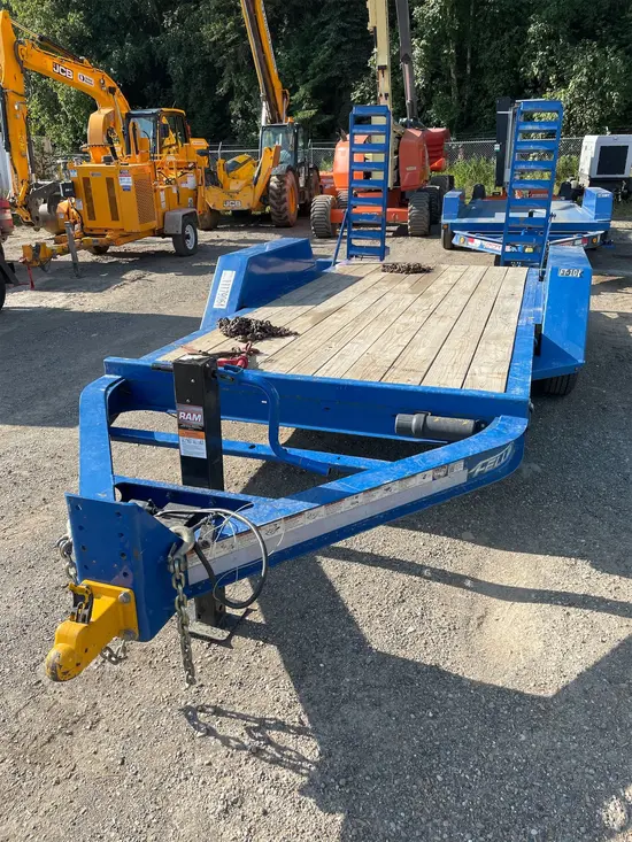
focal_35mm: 26
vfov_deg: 67.3
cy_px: 421
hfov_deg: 53.1
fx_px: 633
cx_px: 316
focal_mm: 4.2
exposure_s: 1/1383
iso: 32
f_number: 1.6
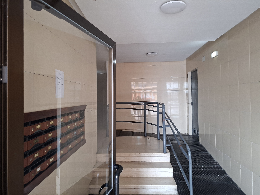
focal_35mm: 23
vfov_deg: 58.9
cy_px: 98
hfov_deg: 73.9
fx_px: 173
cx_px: 130
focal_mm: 5.54
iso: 320
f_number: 1.8
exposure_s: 1/50
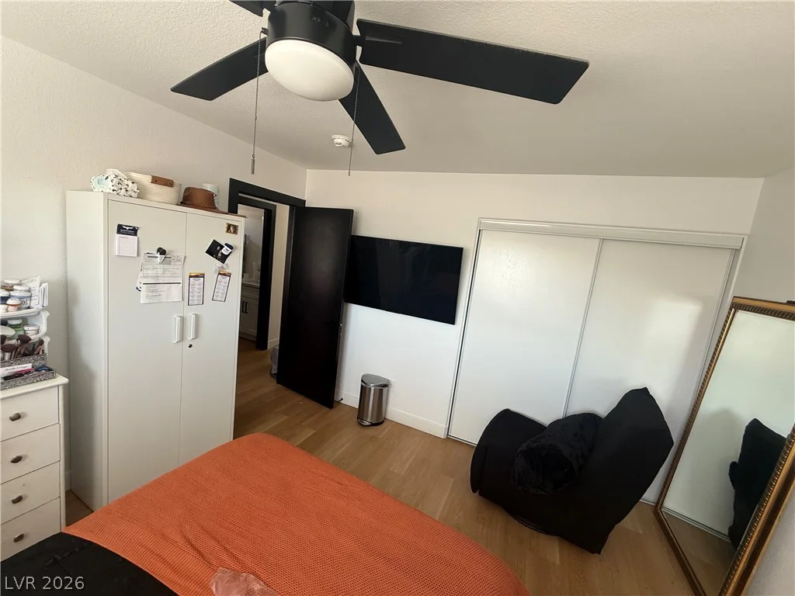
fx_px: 322
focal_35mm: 14
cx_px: 398
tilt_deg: -6.2
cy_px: 298
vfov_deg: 85.7
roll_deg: -7.4
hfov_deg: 102.1
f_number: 2.2
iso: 100
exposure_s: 1/99
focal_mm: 2.22
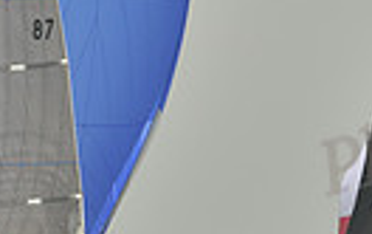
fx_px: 9993
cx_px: 178
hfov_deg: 2.1
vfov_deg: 1.3
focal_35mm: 984
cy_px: 16
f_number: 8
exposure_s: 1/1250
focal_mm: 220
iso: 280
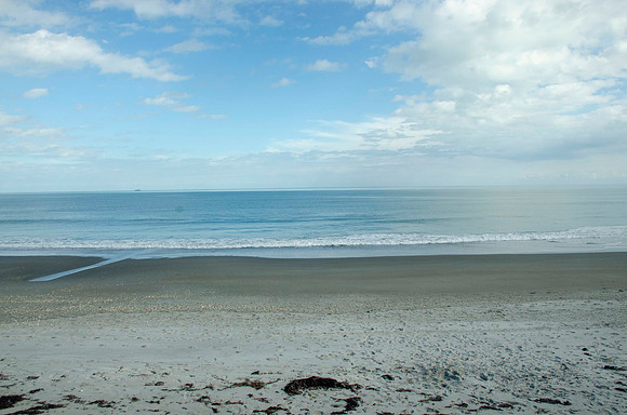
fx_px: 469
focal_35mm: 27
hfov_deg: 67.5
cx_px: 314
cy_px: 208
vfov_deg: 47.7
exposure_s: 1/250
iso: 125
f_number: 10
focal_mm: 18
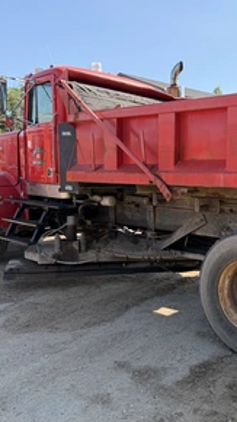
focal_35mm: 36
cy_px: 213
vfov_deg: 55.3
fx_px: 403
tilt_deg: -7.4
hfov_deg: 31.1
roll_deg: -1.5
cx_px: 218
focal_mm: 6.76
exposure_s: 1/2169
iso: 100
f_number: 1.78
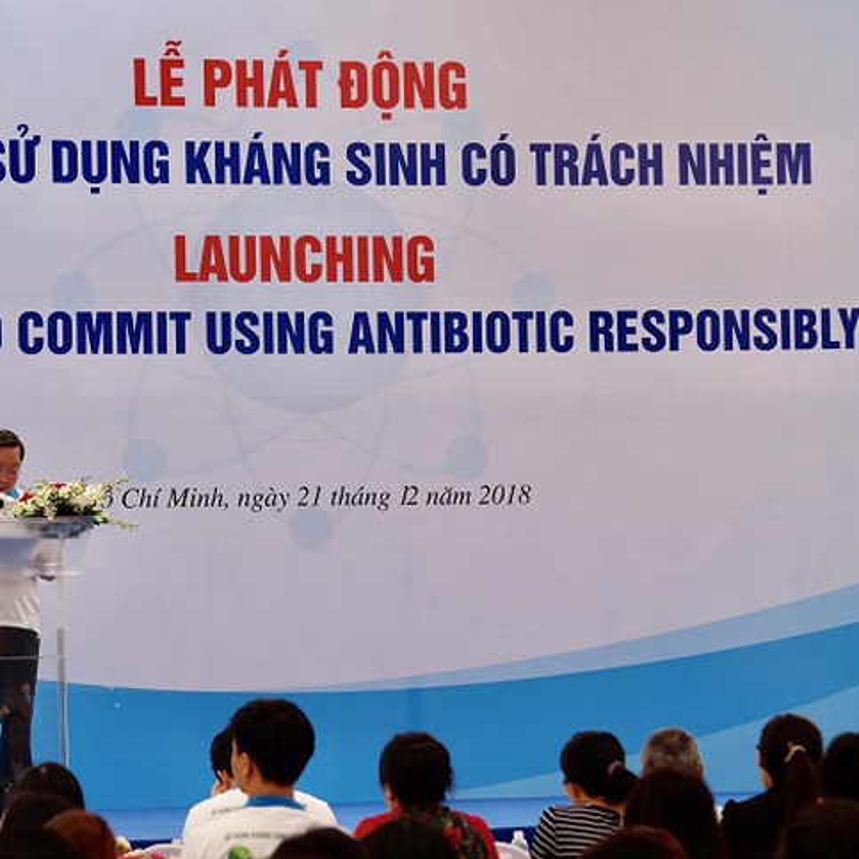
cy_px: 430
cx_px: 308
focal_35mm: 136
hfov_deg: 12.8
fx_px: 3818
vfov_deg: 12.8
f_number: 4.5
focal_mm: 70.5
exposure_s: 1/125
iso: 200
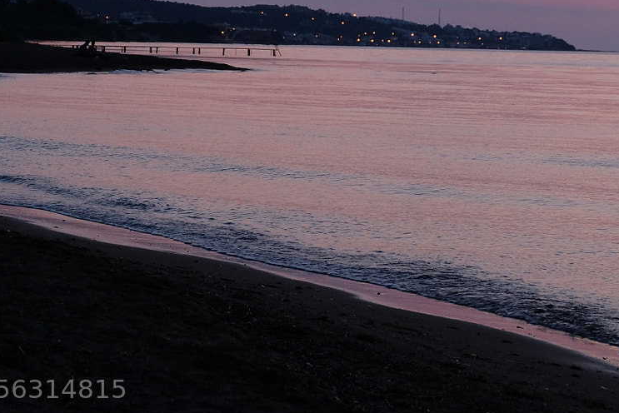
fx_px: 2408
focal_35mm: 140
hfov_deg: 14.6
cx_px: 357
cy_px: 10
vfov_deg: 9.7
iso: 800
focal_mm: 43.4
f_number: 5.6
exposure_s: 1/45
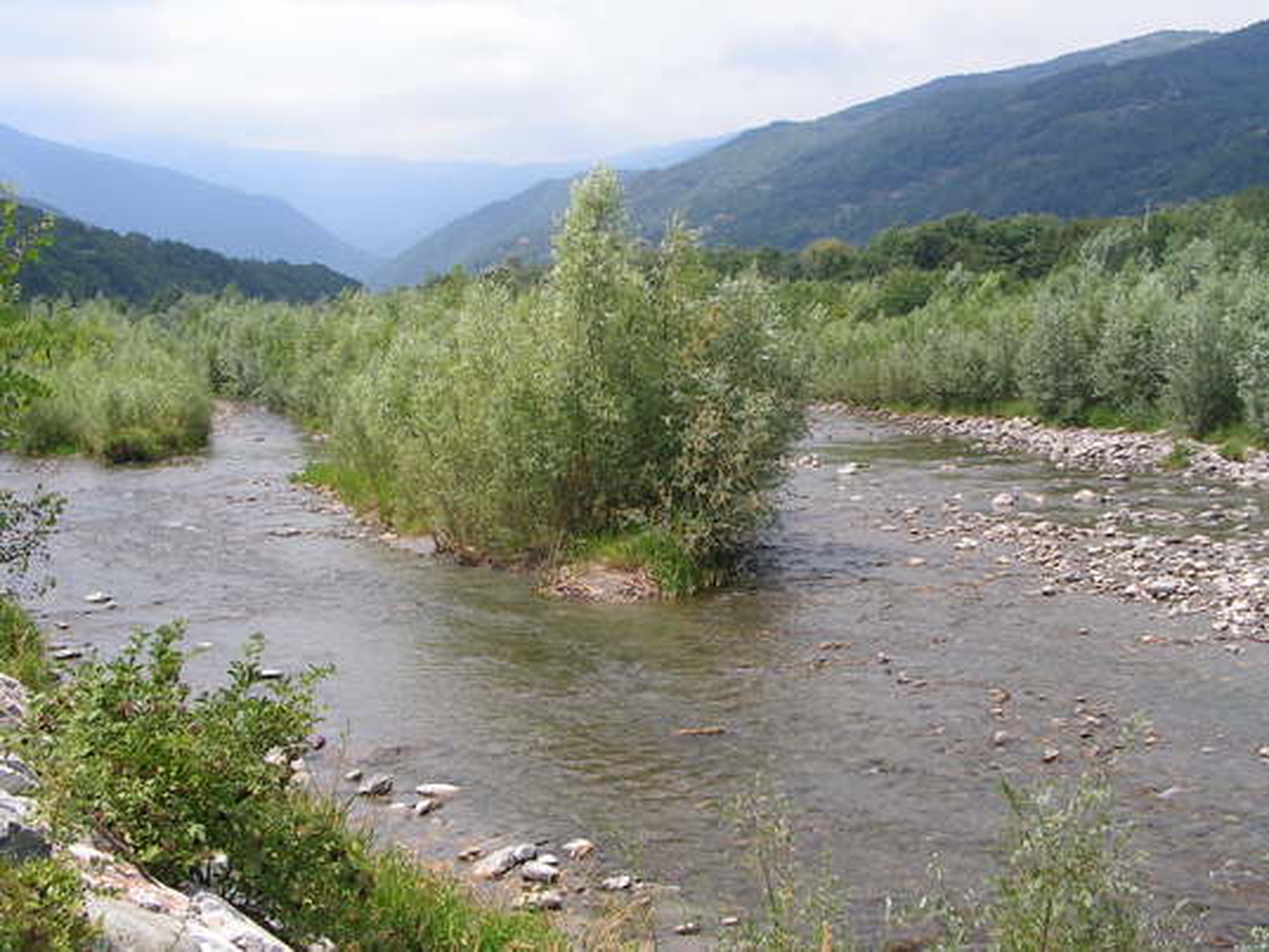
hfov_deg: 42.9
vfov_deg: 32.9
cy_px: 476
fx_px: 1613
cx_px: 634
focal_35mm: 44
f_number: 4.8
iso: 64
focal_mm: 7.4
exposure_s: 1/400
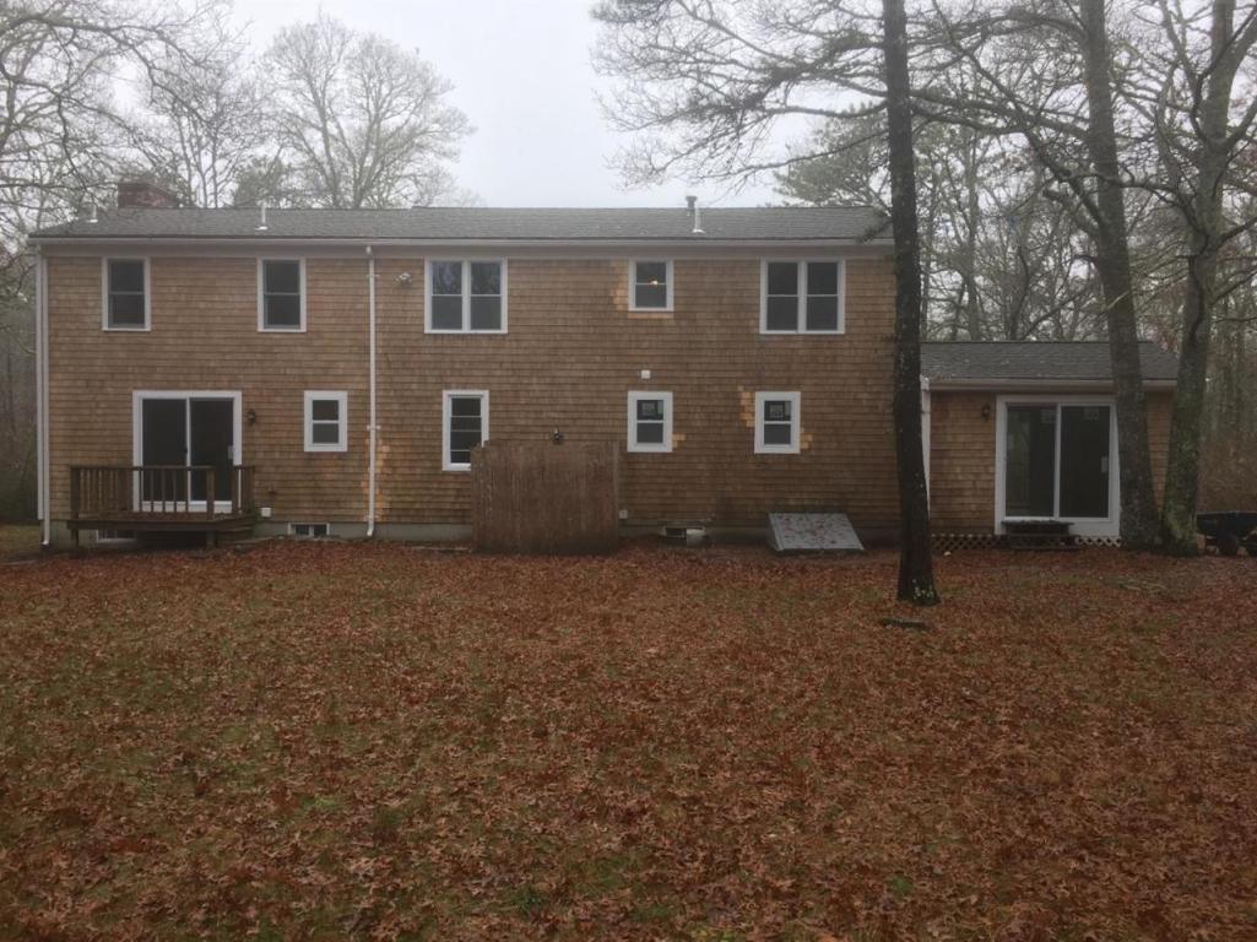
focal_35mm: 29
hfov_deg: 61.7
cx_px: 628
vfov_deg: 48.2
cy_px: 471
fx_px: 1053
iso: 25
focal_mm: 4.15
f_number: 2.2
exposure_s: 1/120
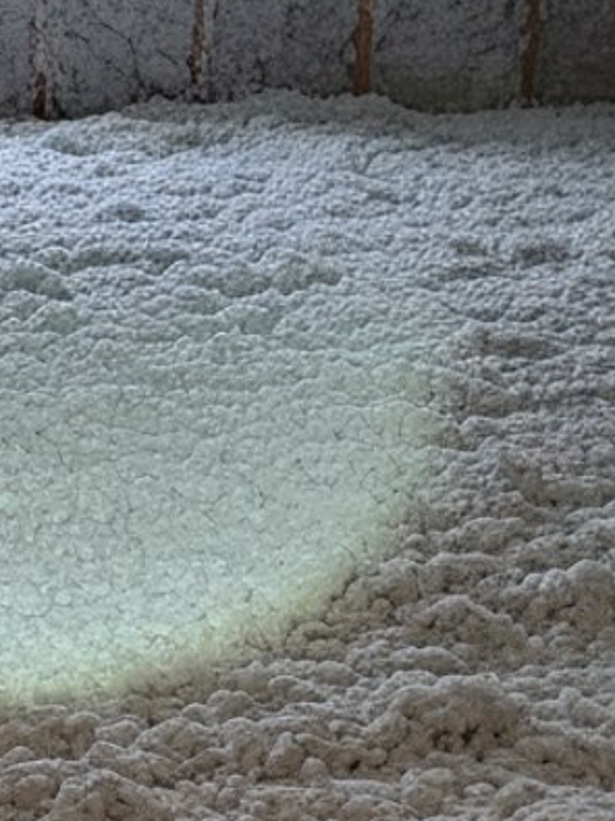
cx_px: -160
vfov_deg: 26.2
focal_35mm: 73
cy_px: 667
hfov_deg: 18.8
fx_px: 1730
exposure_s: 1/881
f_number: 1.68
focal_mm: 6.8
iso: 1044
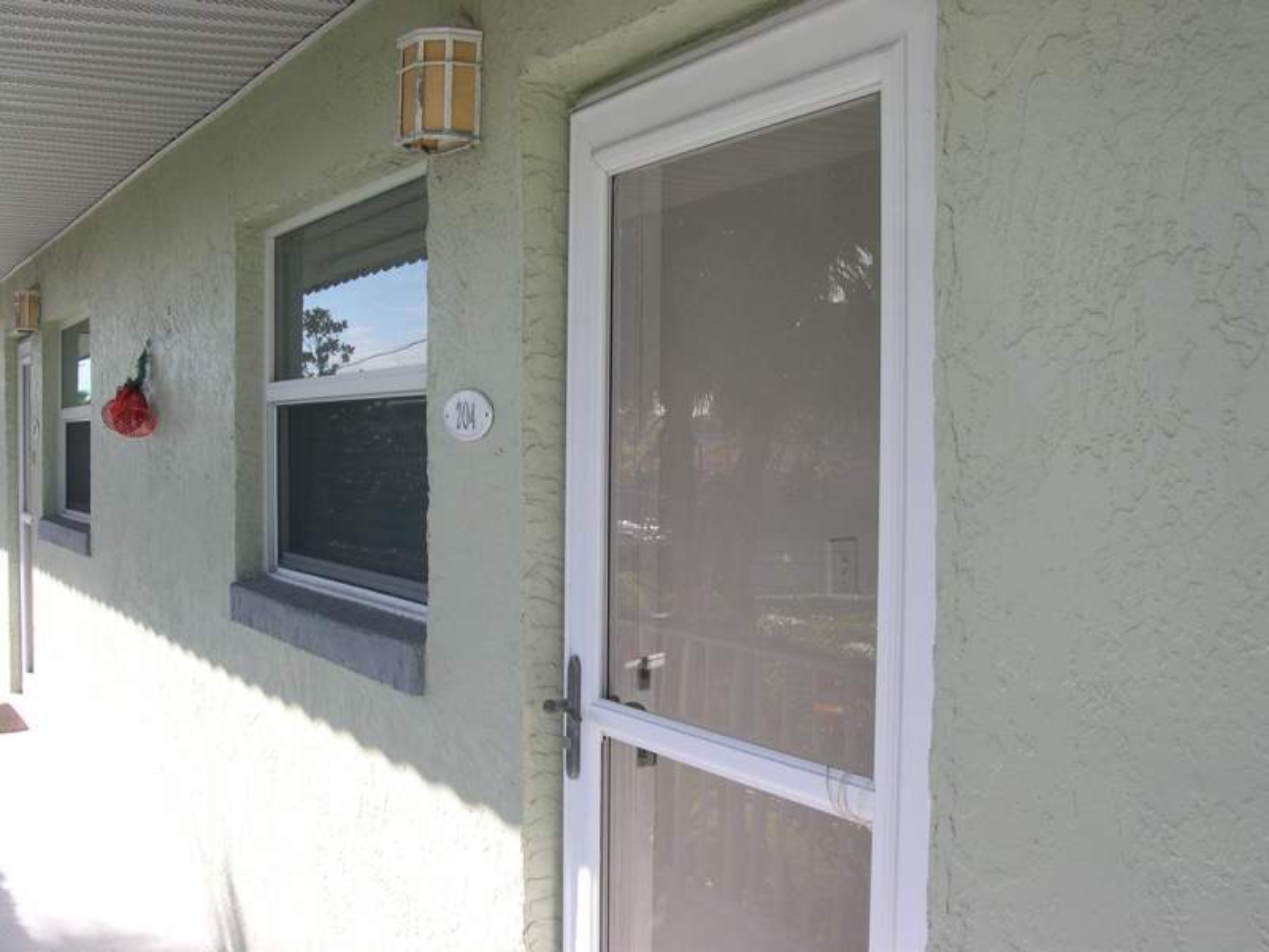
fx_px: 1393
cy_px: 476
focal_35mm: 38
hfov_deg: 49.0
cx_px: 634
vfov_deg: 37.7
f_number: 7.6
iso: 100
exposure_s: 1/107
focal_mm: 8
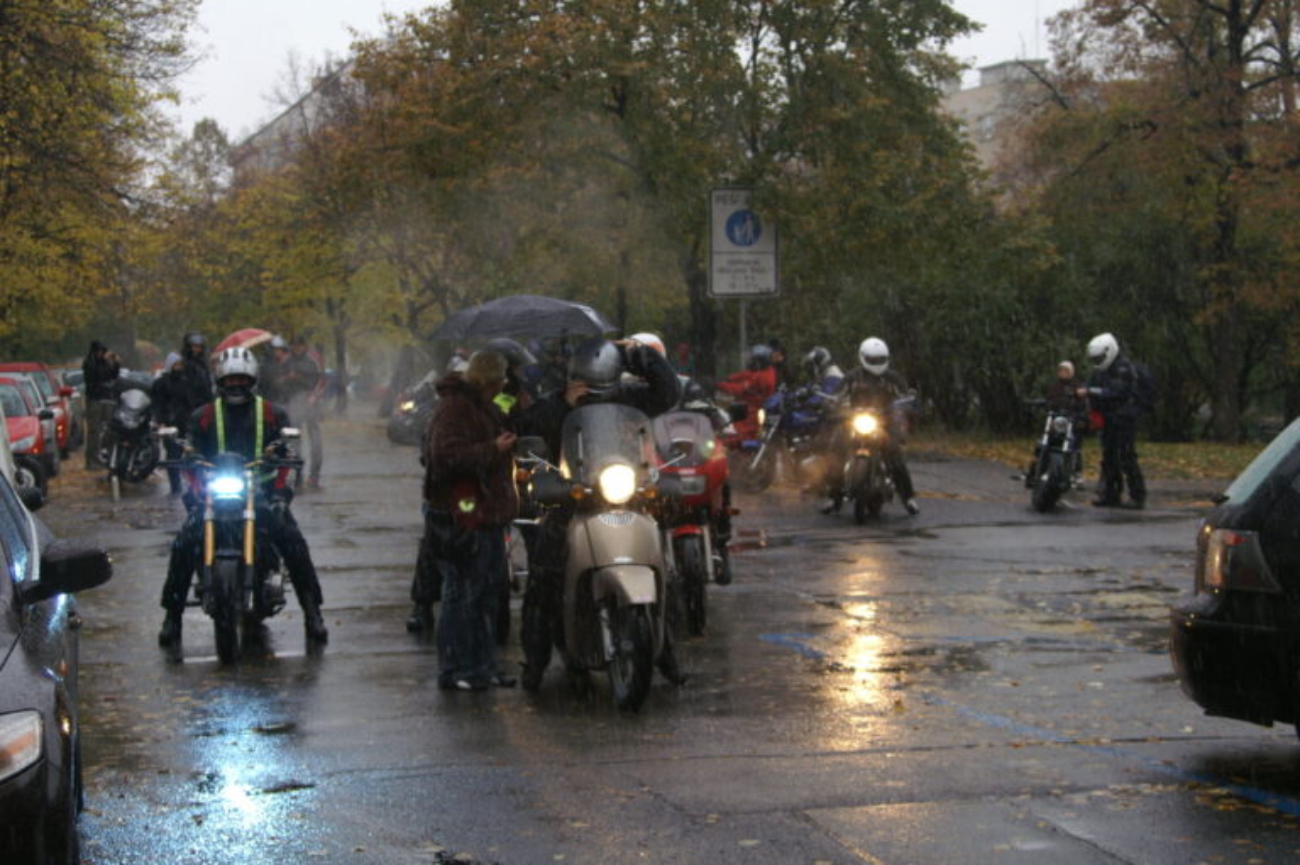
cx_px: 650
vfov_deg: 22.6
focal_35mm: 60
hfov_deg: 33.4
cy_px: 432
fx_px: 2165
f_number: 5.6
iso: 400
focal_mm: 40
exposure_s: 1/100
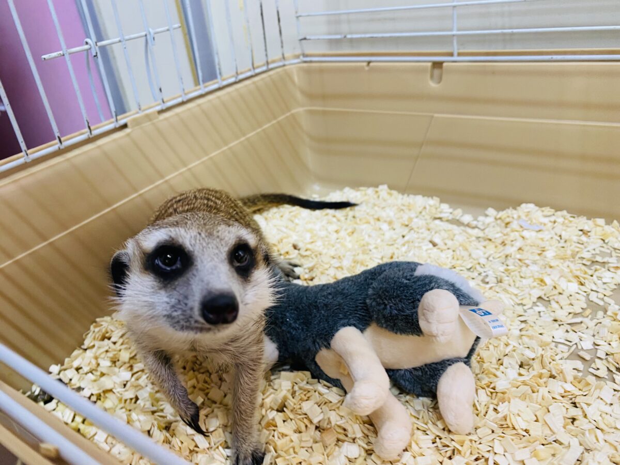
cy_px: 232
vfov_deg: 53.1
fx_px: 466
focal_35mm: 26
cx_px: 310
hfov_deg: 67.3
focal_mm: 4.25
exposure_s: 1/50
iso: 100
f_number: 1.8
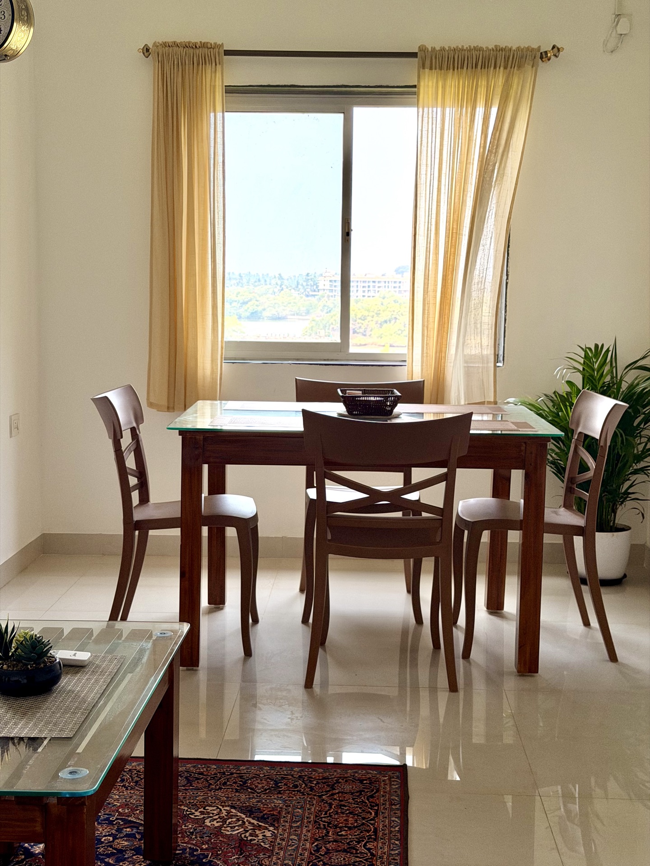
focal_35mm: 48
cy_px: 433
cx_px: 325
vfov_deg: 39.7
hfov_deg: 30.3
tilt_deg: -8.0
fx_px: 1202
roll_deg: -0.1
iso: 64
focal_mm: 6.76
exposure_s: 1/687
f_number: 1.78
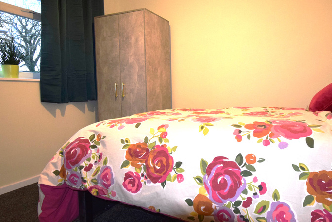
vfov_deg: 53.1
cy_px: 103
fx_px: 221
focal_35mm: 24
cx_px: 195
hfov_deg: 73.1
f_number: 4.5
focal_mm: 10
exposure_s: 1/60
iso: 1250
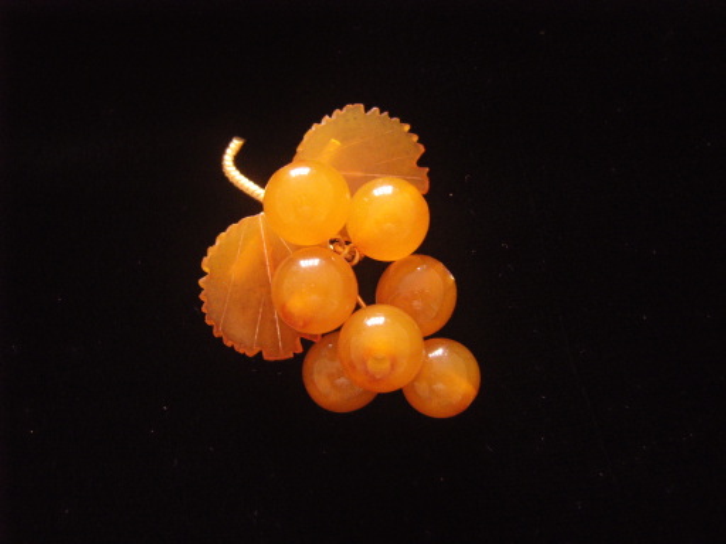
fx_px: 713
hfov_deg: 54.0
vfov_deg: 41.8
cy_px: 272
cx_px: 363
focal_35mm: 34
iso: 200
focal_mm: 7.3
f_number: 2.8
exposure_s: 1/15
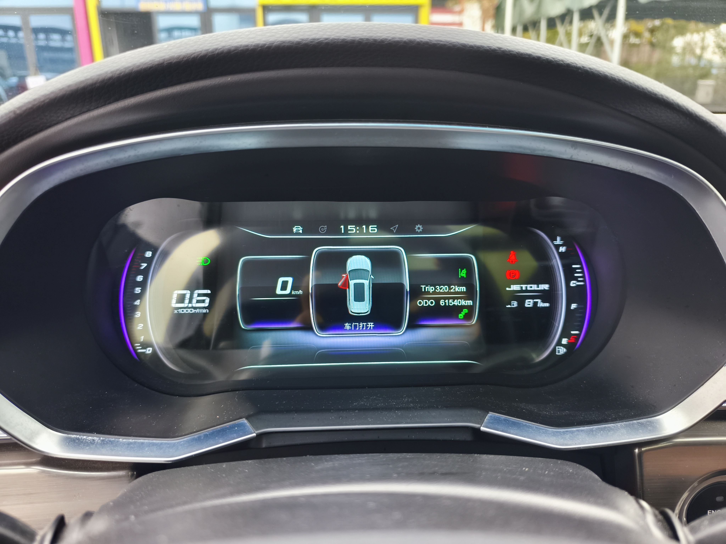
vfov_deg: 58.9
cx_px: 363
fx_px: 482
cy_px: 272
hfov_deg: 73.9
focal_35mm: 23
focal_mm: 5.84
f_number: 1.6
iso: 400
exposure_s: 1/50
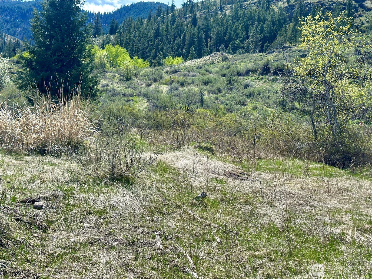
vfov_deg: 30.3
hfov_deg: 39.7
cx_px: 186
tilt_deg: +1.4
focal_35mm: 48
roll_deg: -3.9
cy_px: 140
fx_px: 516
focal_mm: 6.86
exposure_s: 1/3731
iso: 100
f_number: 1.78
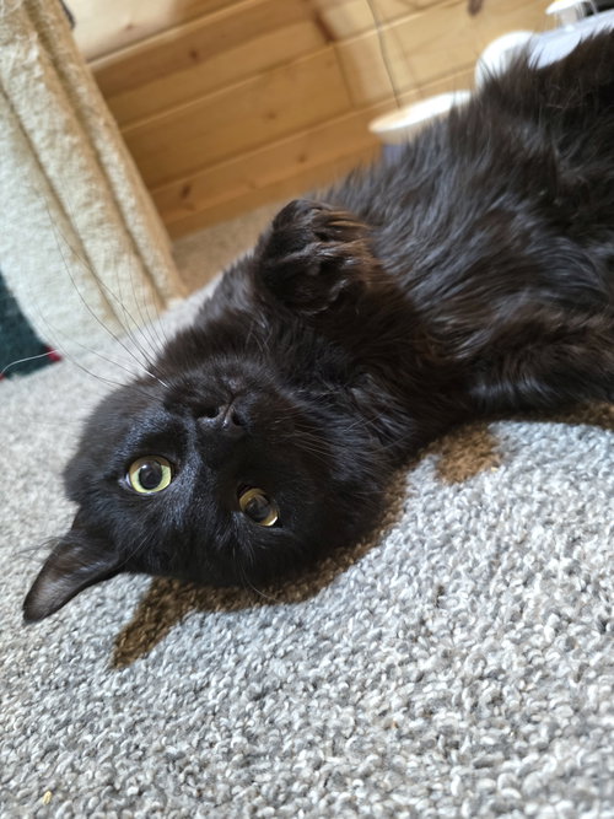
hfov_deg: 58.9
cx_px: 307
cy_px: 410
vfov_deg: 73.9
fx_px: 544
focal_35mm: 23
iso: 1250
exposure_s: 1/30
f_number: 1.7
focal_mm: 6.3
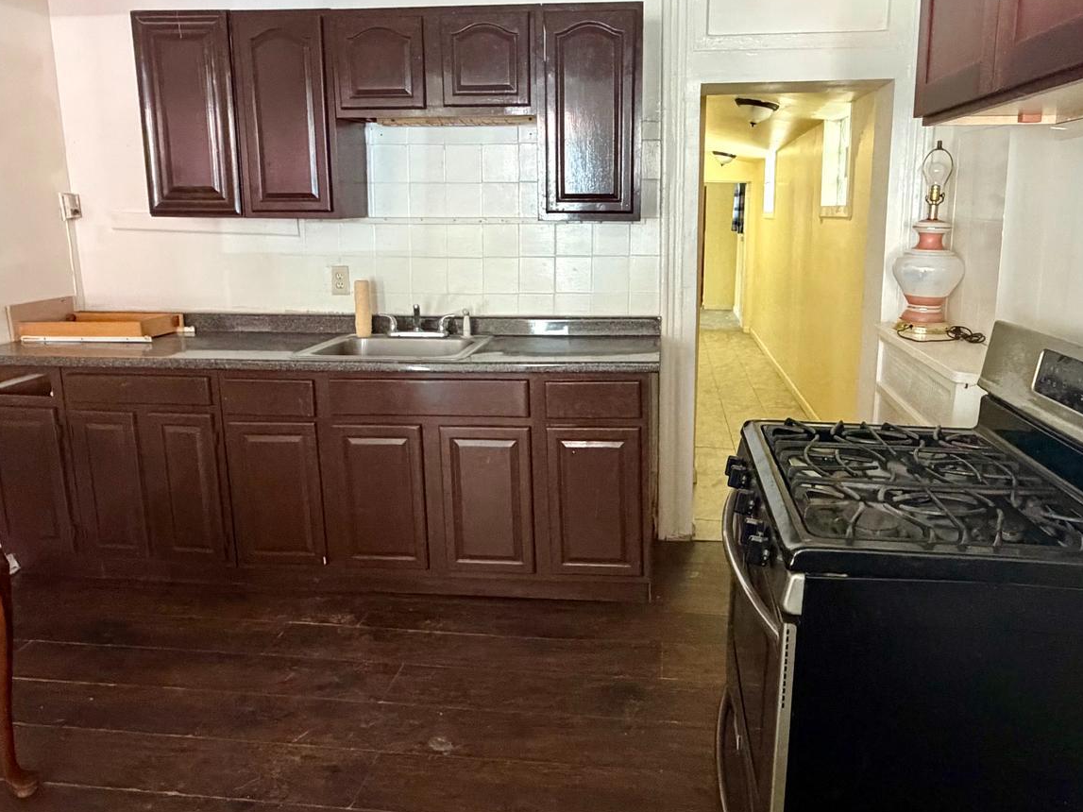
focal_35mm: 25
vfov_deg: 54.6
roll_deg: +1.5
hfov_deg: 69.2
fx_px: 782
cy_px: 334
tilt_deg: -10.4
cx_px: 595
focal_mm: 2.22
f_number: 2.2
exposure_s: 1/60
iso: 640
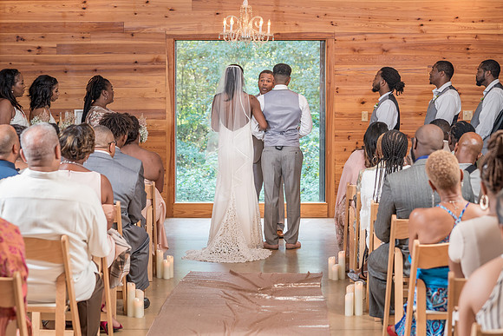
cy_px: 146
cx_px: 262
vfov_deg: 16.2
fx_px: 1176
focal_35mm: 84
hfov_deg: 24.1
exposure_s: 1/100
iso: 800
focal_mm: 70
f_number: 4
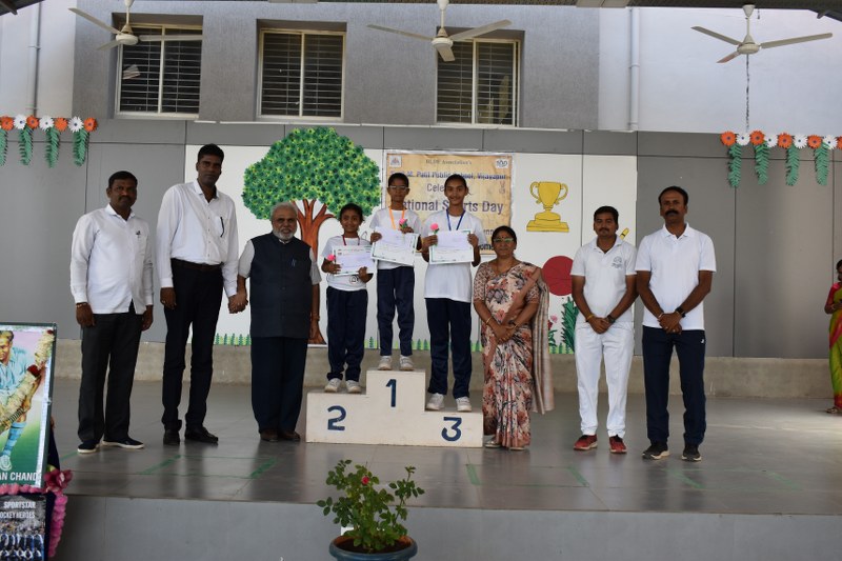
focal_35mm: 38
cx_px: 421
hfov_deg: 51.3
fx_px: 877
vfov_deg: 35.5
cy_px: 280
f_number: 5.6
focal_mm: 25
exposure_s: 1/250
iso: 360
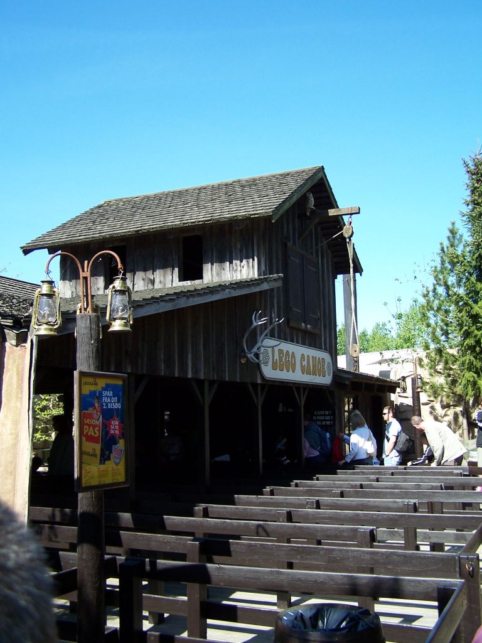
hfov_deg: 37.7
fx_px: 705
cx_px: 241
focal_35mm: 38
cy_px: 322
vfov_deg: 49.0
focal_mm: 6.3
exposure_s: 1/500
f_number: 2.8
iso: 80
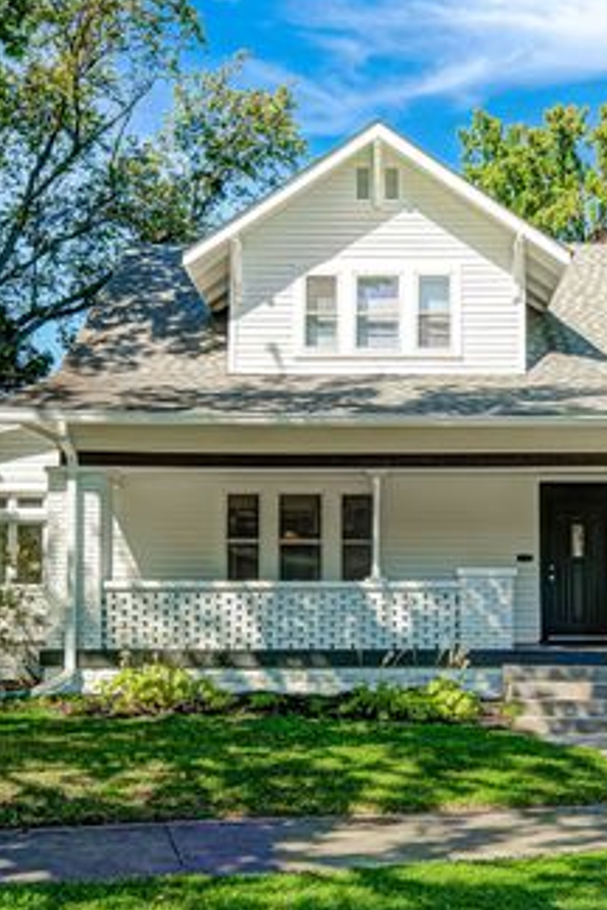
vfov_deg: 51.9
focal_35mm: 37
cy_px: 459
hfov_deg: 35.8
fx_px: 936
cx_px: 360
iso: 100
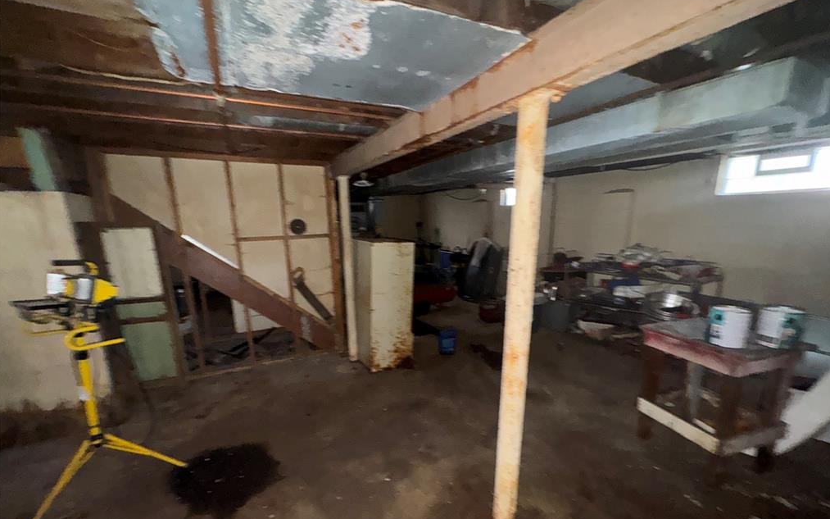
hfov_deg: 101.5
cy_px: 294
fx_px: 339
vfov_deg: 74.4
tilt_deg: -12.6
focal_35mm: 15
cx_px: 415
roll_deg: +0.6
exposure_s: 1/16
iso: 800
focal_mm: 2.22
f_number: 2.2
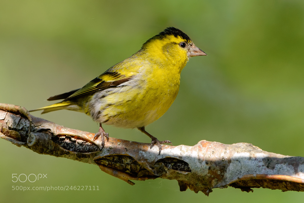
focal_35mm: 500
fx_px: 4224
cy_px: 102
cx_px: 152
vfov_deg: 2.8
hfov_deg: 4.1
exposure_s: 1/500
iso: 180
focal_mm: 500
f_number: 5
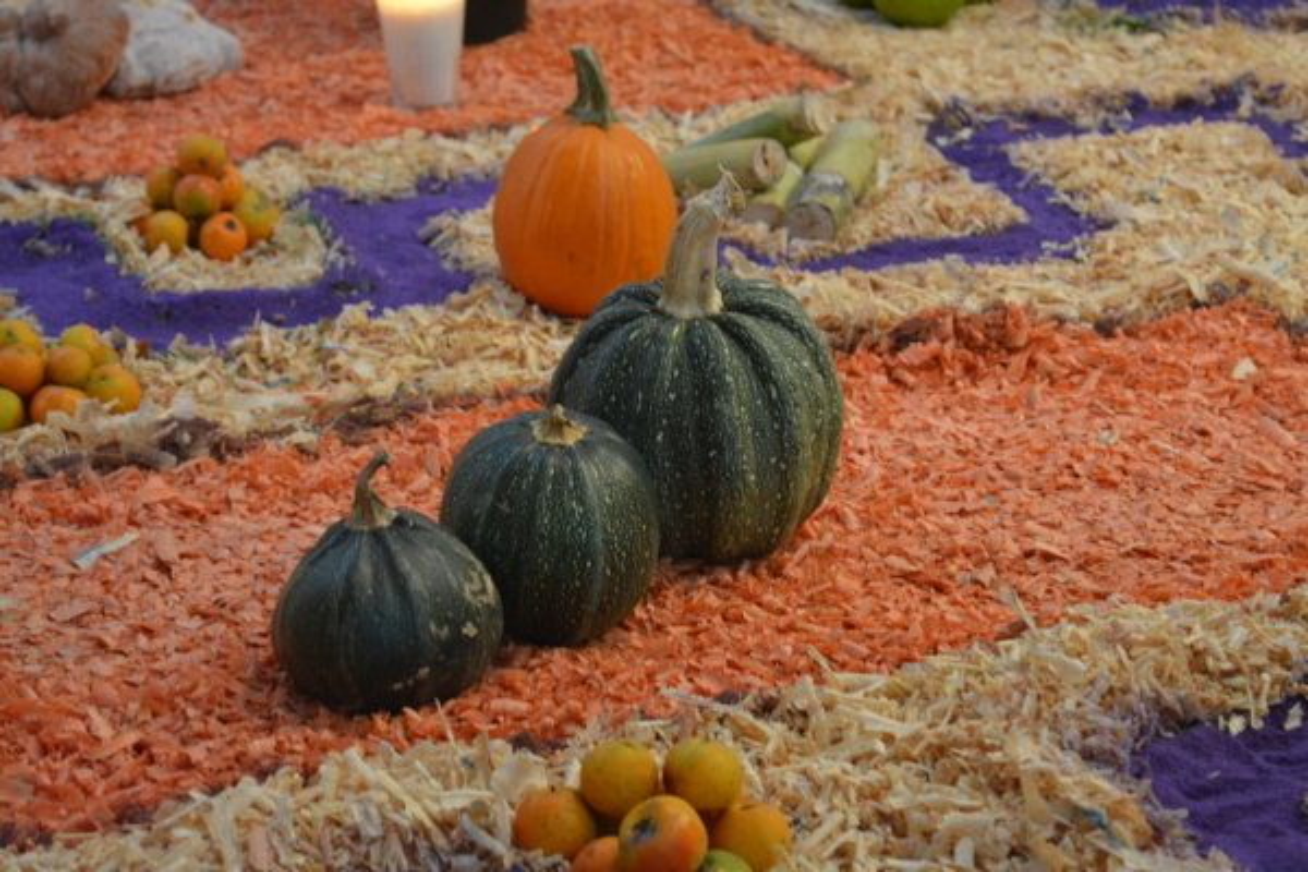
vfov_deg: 16.6
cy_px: 436
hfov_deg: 24.6
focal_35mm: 82
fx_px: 2997
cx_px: 654
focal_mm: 55
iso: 5000
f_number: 5.6
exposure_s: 1/25
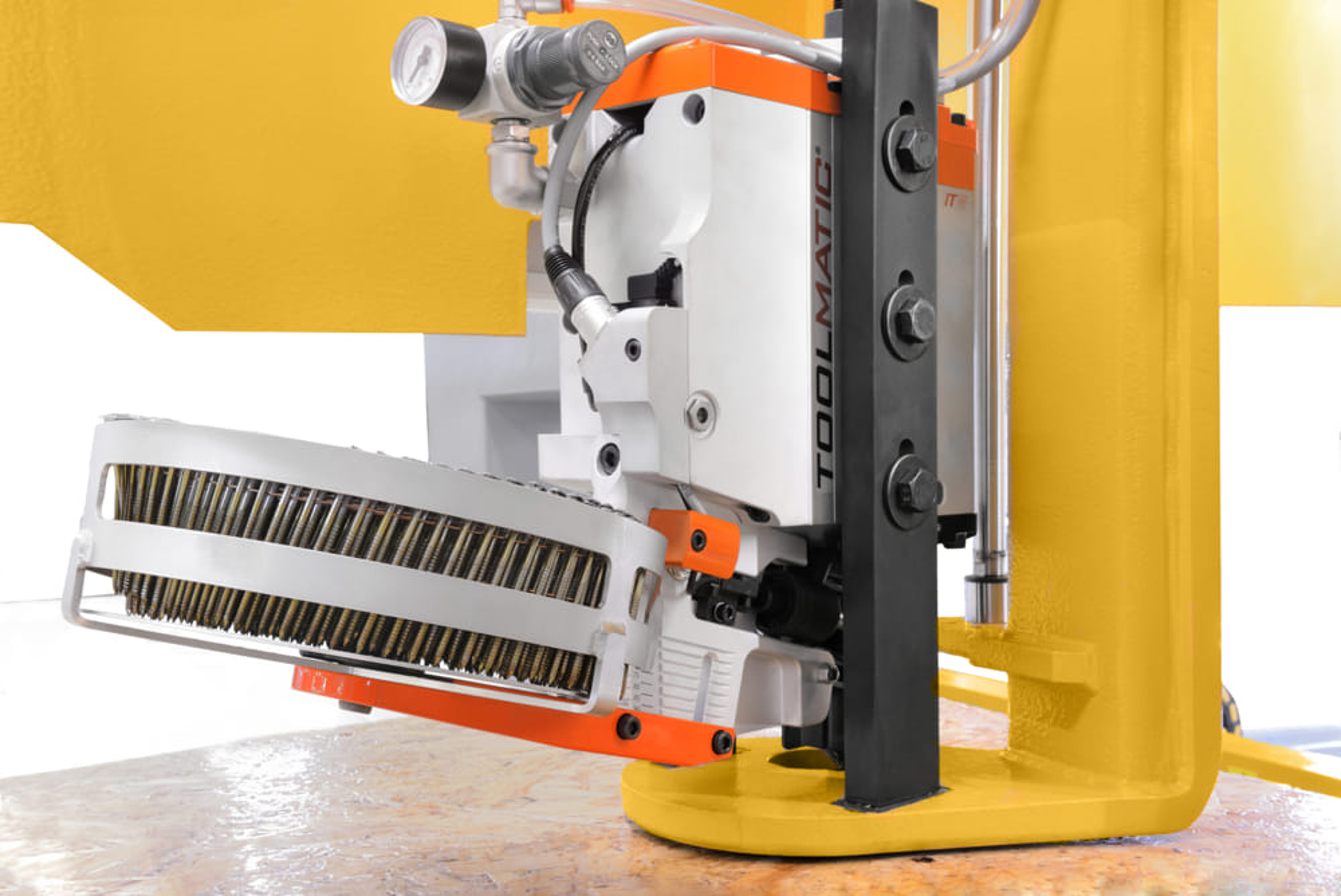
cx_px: 670
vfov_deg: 31.9
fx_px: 1565
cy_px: 448
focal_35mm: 42
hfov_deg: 46.4
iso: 200
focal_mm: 42
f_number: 22
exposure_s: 2
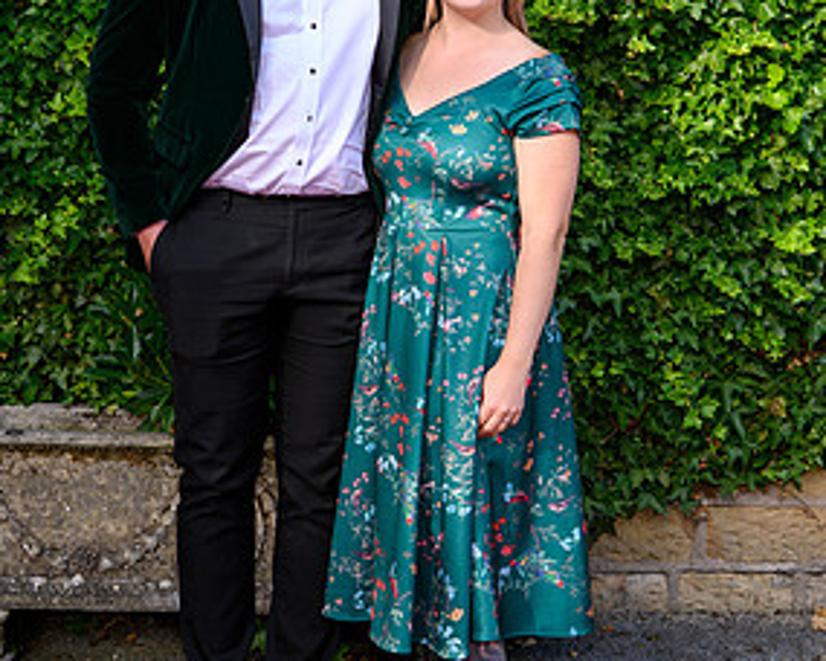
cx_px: 393
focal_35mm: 77
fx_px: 1882
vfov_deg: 19.7
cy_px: 151
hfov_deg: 24.7
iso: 100
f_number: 5.6
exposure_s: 1/125
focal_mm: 34.5
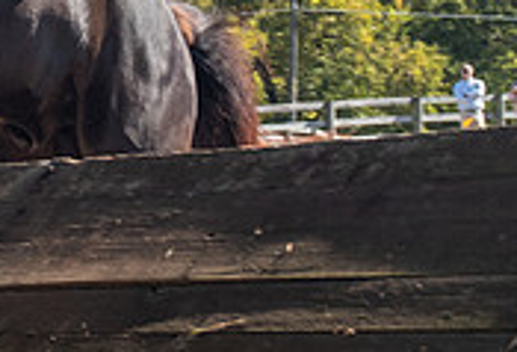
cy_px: -87
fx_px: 2875
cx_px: -116
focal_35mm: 199
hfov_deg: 10.1
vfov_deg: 6.9
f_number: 4
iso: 400
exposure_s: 1/320
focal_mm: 32
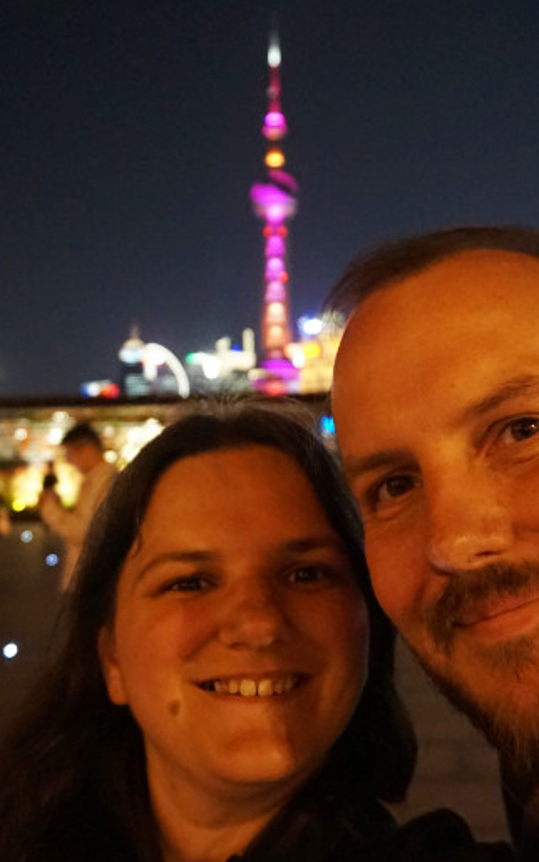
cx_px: 336
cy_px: 441
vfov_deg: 51.5
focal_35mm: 38
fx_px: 893
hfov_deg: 33.4
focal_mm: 16
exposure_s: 1/40
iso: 3200
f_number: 3.5
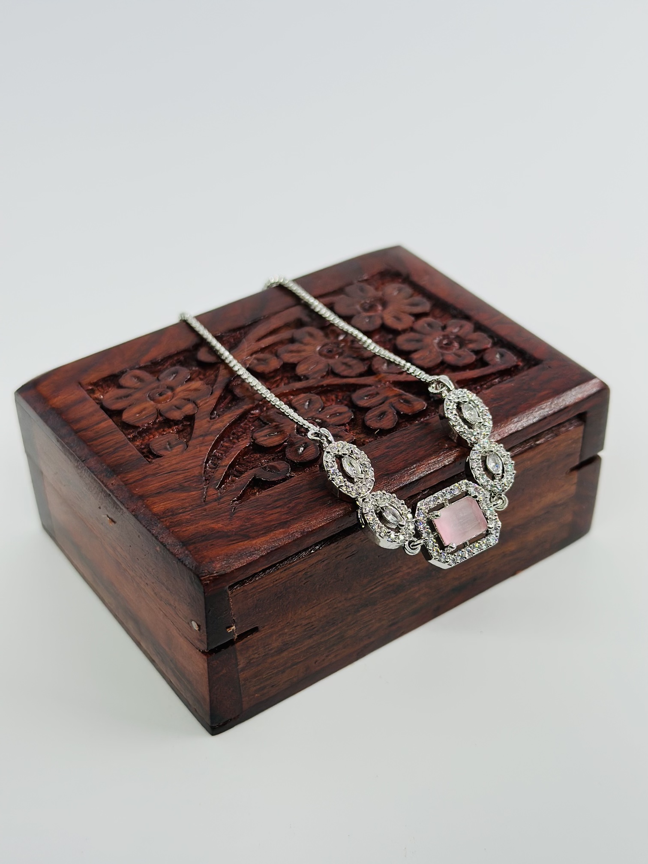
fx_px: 1198
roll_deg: -0.9
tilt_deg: -37.7
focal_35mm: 48
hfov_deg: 30.3
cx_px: 324
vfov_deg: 39.7
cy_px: 432
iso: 80
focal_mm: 6.86
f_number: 1.78
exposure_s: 1/1497
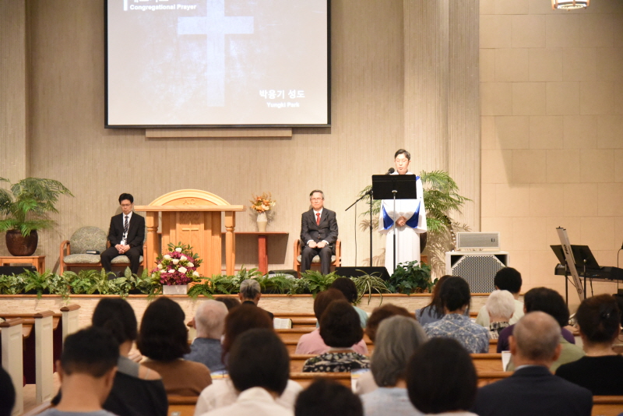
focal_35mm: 78
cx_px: 312
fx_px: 1350
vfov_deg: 17.5
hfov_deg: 26.0
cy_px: 208
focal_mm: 78
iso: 12800
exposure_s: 1/250
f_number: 4
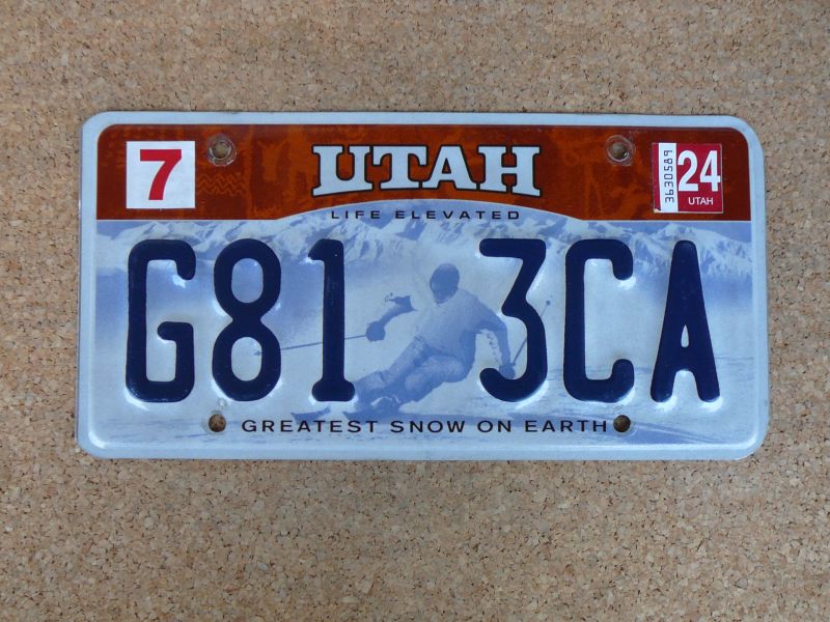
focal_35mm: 41
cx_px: 415
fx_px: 983
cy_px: 311
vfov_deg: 35.1
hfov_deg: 45.8
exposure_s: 1/30
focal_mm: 6.1
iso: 100
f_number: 3.1
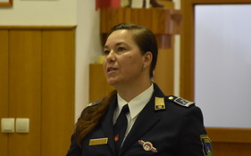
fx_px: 1674
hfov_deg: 8.6
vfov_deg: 5.3
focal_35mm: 245
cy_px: 70
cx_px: 115
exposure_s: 1/100
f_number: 5.6
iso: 1600
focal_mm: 100
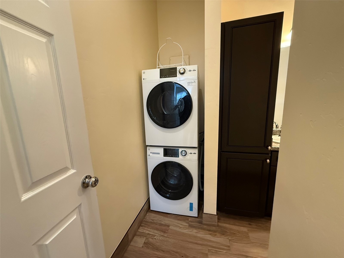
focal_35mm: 14
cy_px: 129
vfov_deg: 85.7
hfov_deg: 102.1
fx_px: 139
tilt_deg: -9.1
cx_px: 172
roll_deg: +1.5
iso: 640
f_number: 2.2
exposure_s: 1/60
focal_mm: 2.22
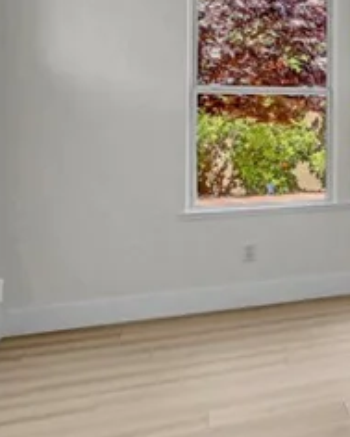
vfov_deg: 32.5
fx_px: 738
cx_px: 865
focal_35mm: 57
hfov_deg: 14.6
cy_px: 123
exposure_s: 1/125
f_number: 9
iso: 400
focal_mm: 14
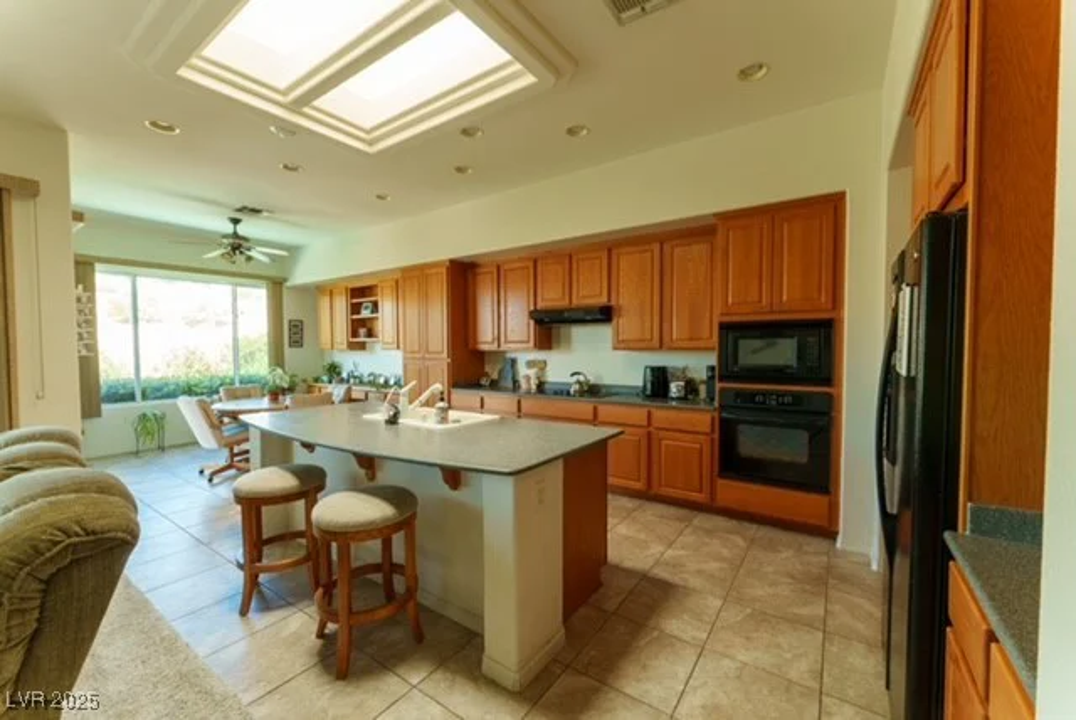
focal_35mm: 14
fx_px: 419
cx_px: 538
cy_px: 360
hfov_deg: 104.2
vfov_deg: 81.3
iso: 100
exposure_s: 1
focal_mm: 14
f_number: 16
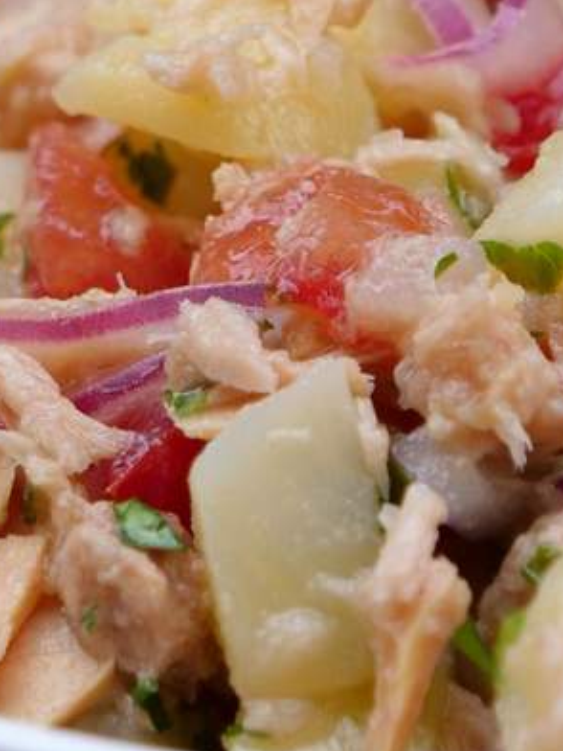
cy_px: -98
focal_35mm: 261
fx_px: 5660
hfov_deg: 5.7
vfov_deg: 7.5
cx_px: 297
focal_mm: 32
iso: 250
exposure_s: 1/80
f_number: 3.8
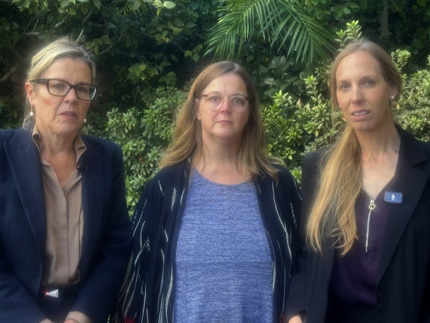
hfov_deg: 34.3
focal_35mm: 56
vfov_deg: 26.1
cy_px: 154
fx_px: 696
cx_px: 204
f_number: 1.8
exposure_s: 1/120
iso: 40
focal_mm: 6.86
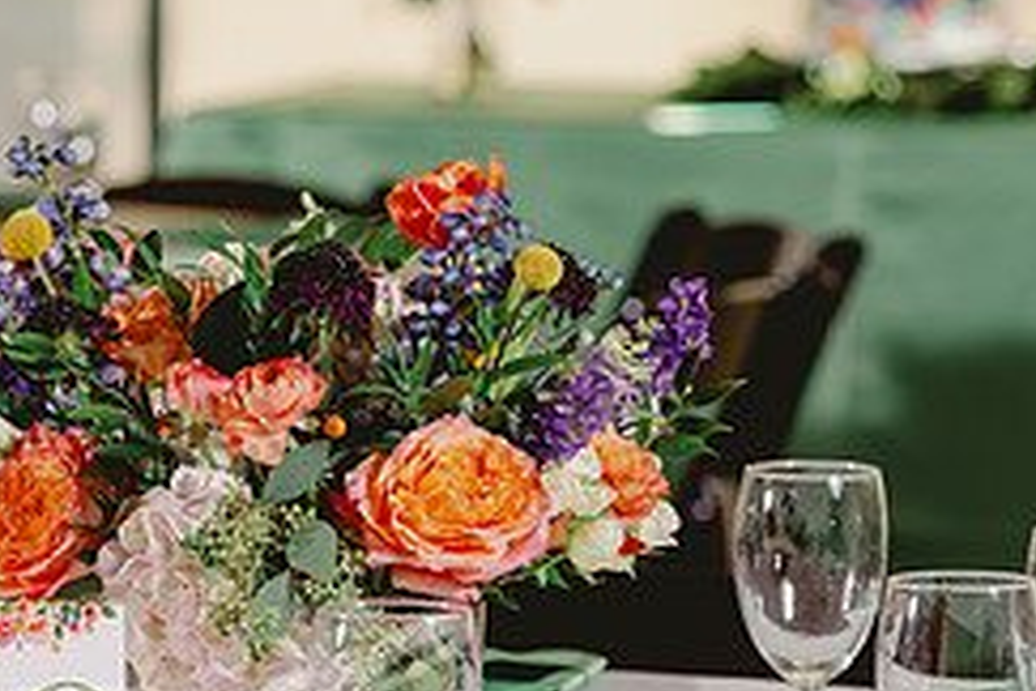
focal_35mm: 293
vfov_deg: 4.7
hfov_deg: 7.0
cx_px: 226
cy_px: 373
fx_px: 8431
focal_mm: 123
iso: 400
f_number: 4.5
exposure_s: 1/160
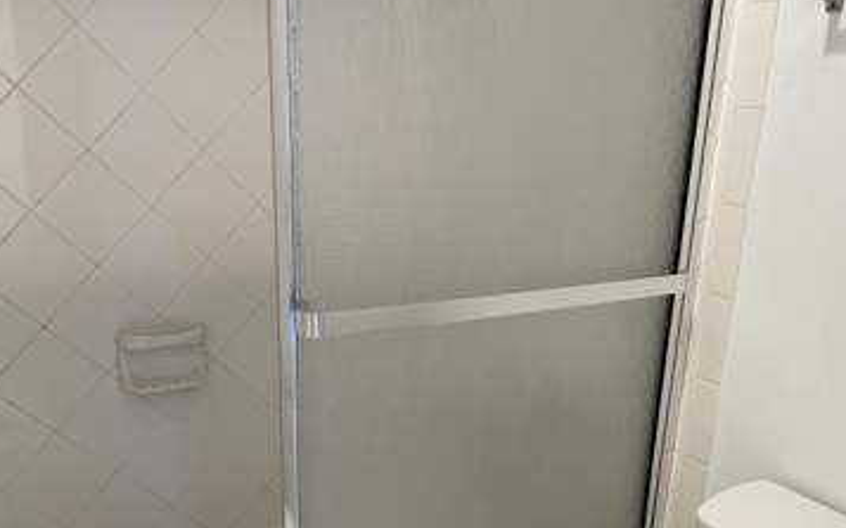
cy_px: 387
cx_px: 417
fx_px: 853
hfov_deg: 52.8
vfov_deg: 33.8
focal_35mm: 37
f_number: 1.6
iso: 80
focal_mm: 4.2
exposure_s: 1/60
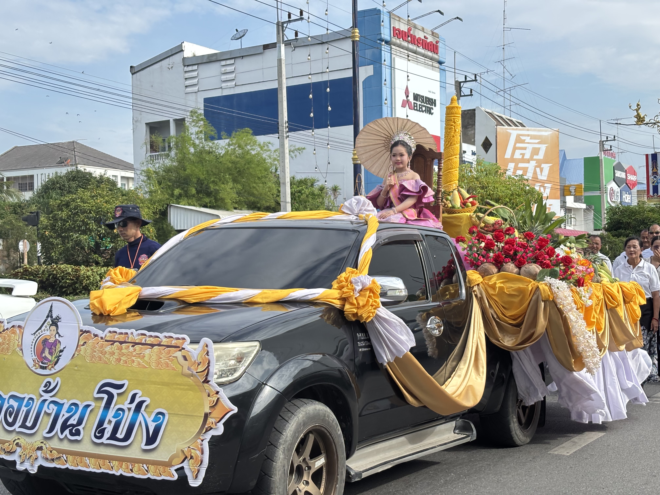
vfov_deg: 28.0
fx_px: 991
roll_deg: +0.7
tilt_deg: +0.5
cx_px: 330
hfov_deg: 36.8
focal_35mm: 52
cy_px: 248
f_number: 1.6
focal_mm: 5.96
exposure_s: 1/988
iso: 32
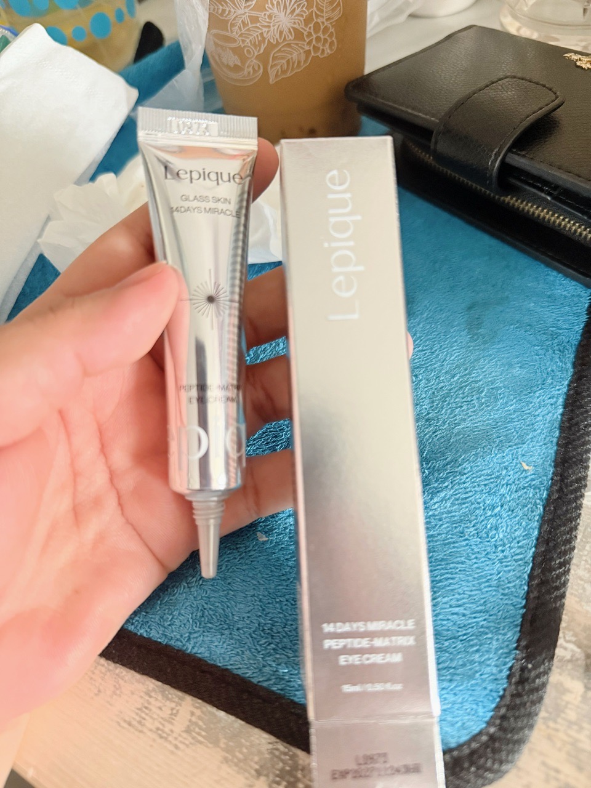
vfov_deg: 71.6
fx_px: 546
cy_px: 394
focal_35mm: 24
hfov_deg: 56.8
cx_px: 296
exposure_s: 1/60
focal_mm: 6.76
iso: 640
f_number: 1.78
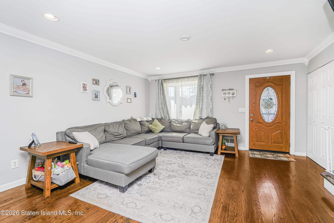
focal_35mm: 16
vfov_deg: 73.7
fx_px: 148
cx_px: 167
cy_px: 112
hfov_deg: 96.7
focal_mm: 16
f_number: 5.6
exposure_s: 1/60
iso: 50
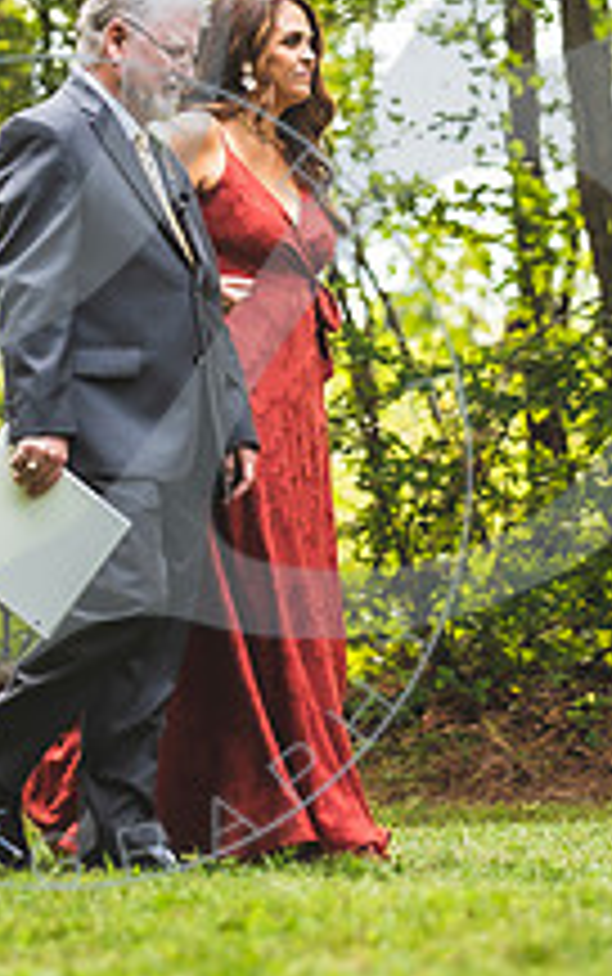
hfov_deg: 5.9
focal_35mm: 222
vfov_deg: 9.4
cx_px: 256
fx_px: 5913
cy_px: 130
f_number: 2.8
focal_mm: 105
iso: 500
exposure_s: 1/500
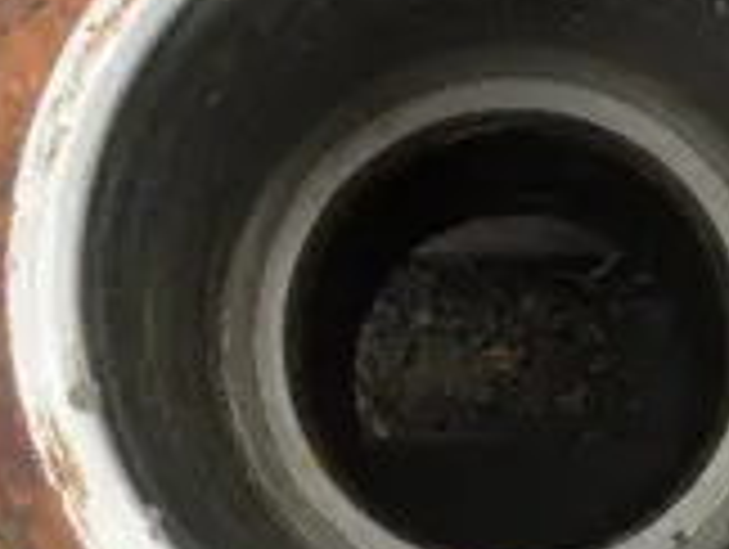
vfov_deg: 21.3
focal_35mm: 69
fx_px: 1455
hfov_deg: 28.0
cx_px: 482
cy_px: 315
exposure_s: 1/125
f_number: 3
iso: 64
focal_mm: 5
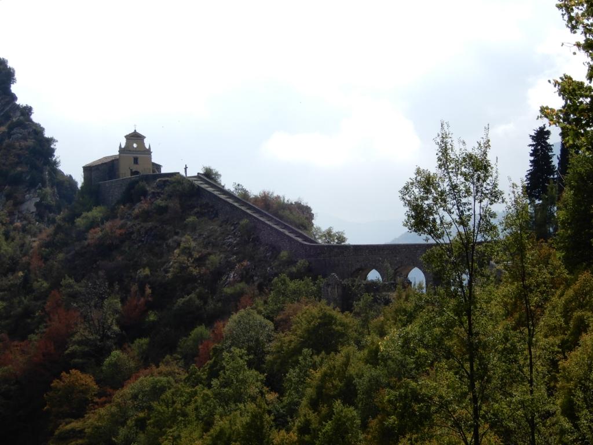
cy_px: 222
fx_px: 1319
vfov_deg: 19.1
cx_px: 296
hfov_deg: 25.3
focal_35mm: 77
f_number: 4.5
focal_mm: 13.7
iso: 80
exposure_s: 1/800
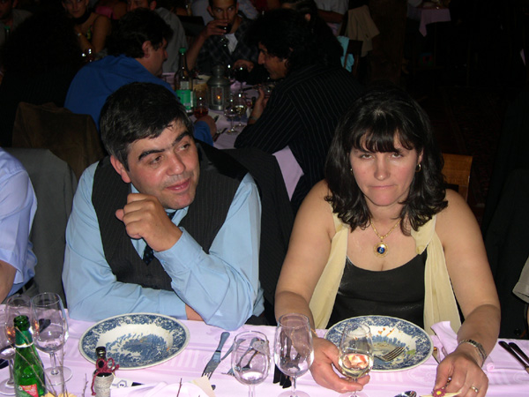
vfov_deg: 30.9
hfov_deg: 40.4
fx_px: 718
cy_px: 198
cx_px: 264
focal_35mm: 47
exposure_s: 1/60
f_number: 3.1
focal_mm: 10.1
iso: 100
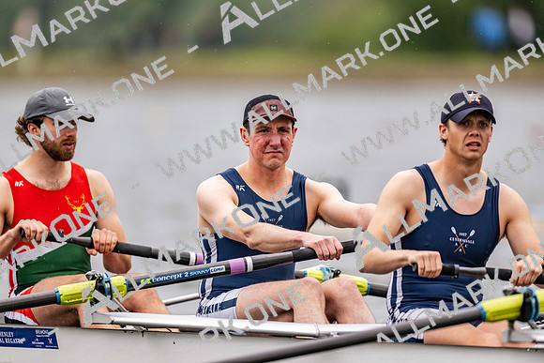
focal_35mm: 600
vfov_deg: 2.3
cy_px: 182
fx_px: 9068
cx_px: 272
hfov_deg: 3.4
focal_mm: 600
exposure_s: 1/2500
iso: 900
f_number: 4
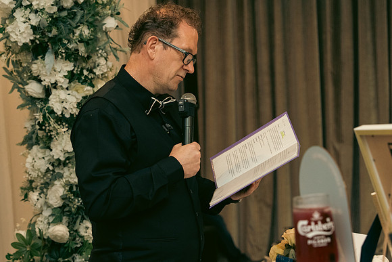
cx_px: 196
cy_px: 131
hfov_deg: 22.4
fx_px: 991
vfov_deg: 15.0
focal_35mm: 91
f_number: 3.5
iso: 2500
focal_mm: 61
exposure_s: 1/160
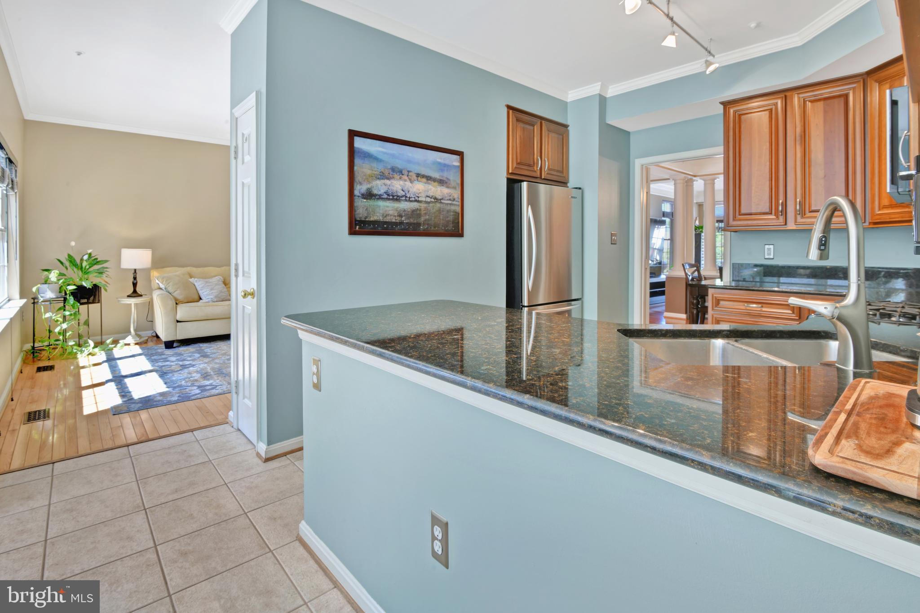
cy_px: 306
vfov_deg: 73.7
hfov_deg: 96.7
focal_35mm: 16
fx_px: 409
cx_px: 460
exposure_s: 1/1.3
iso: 100
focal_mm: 16
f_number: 16
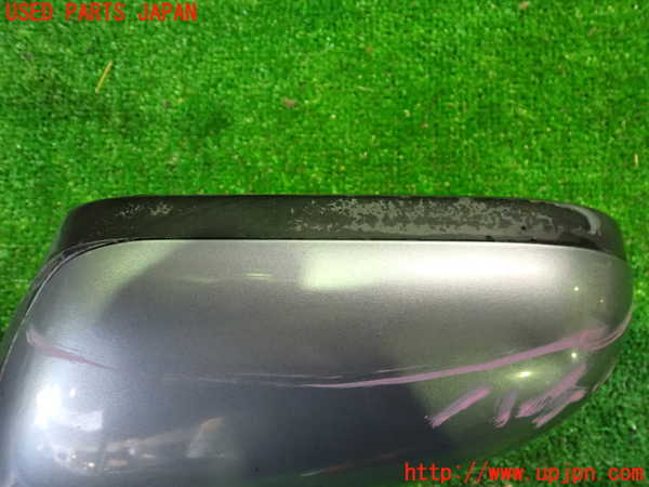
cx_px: 324
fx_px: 562
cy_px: 244
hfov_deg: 60.0
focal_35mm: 30
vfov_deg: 46.8
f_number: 2.3
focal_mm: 5.4
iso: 1250
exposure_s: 1/50
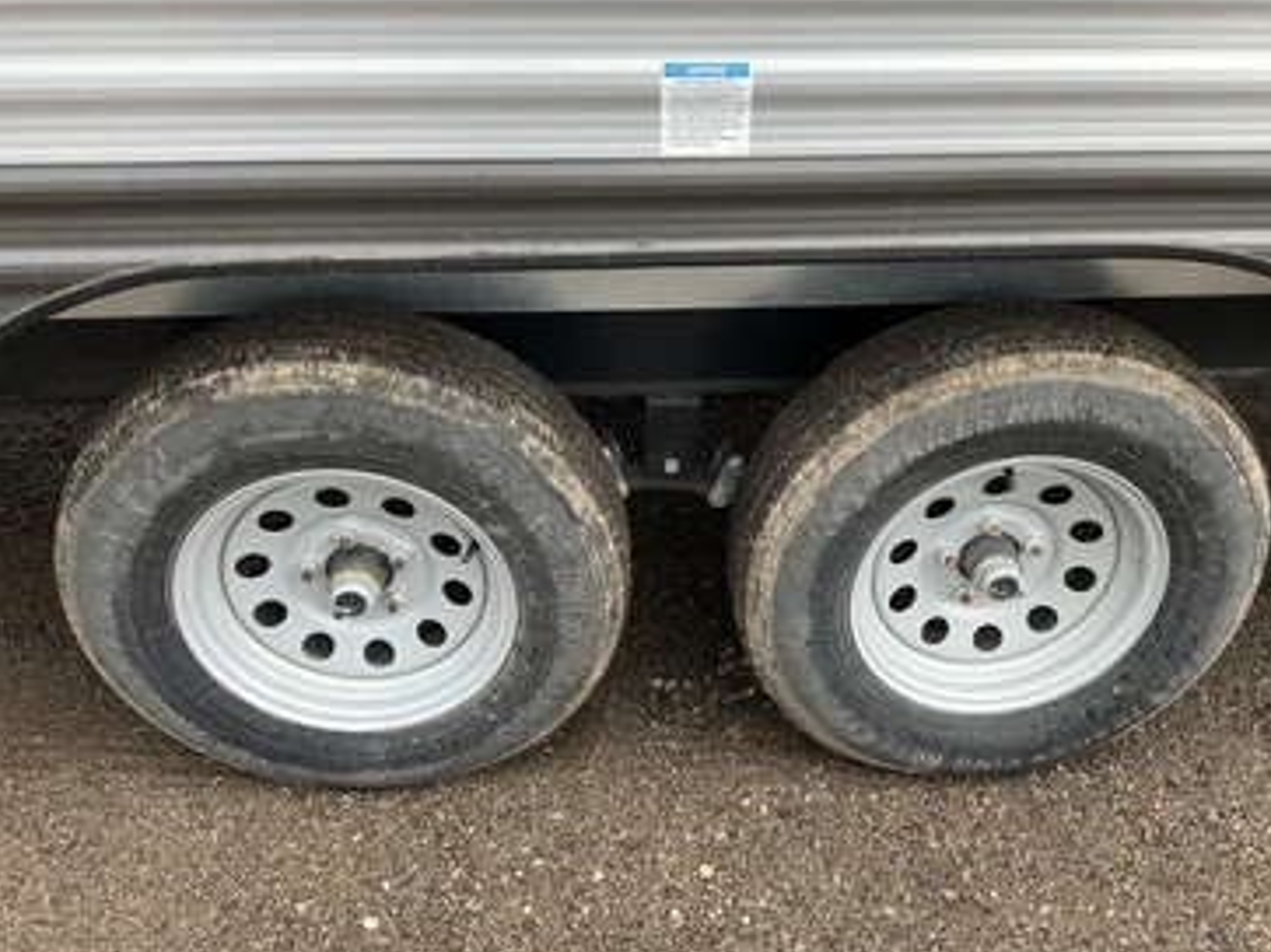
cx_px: 693
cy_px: 500
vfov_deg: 44.1
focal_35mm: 32
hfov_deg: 56.7
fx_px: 1175
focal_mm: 3
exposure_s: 1/122
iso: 20
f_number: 1.8
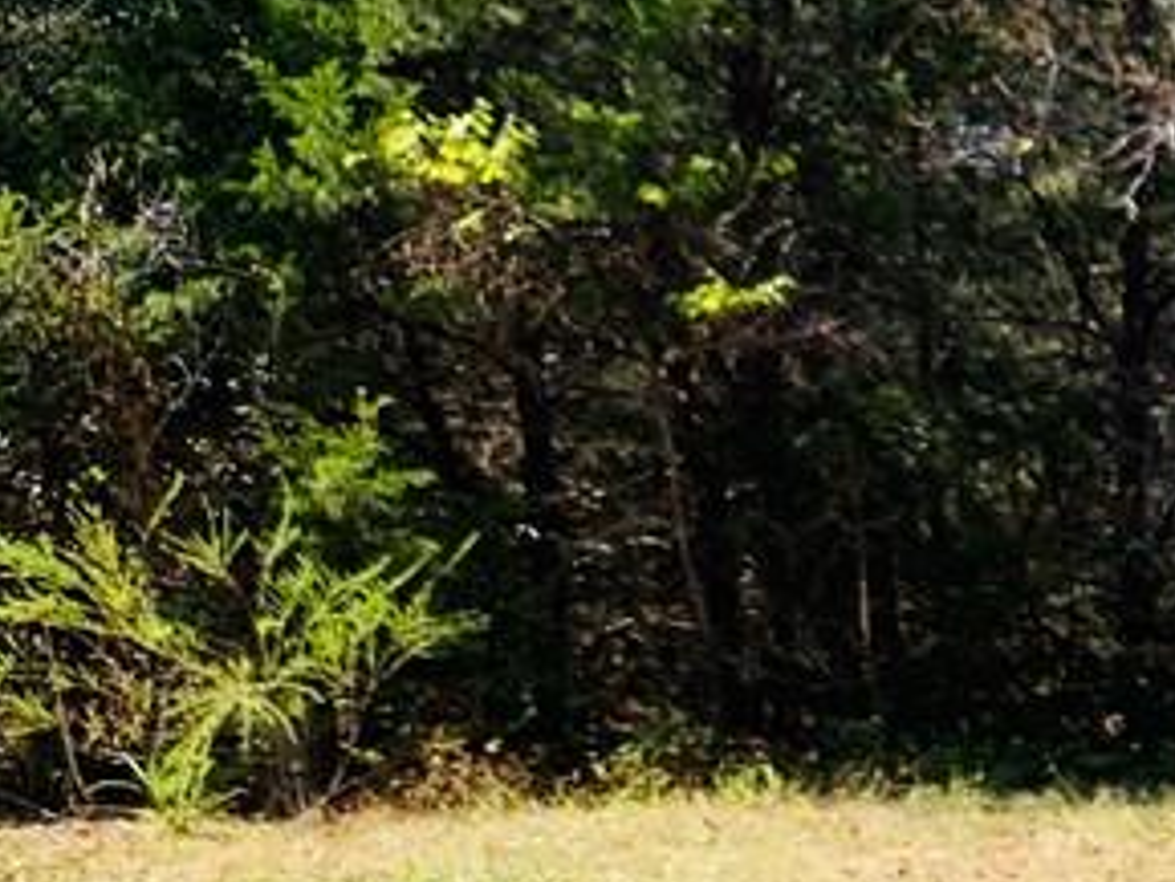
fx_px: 3124
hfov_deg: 18.3
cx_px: 1874
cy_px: 581
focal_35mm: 92
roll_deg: +2.2
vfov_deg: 16.0
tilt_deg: -2.7
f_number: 1.8
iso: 25
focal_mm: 4.25
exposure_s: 1/856
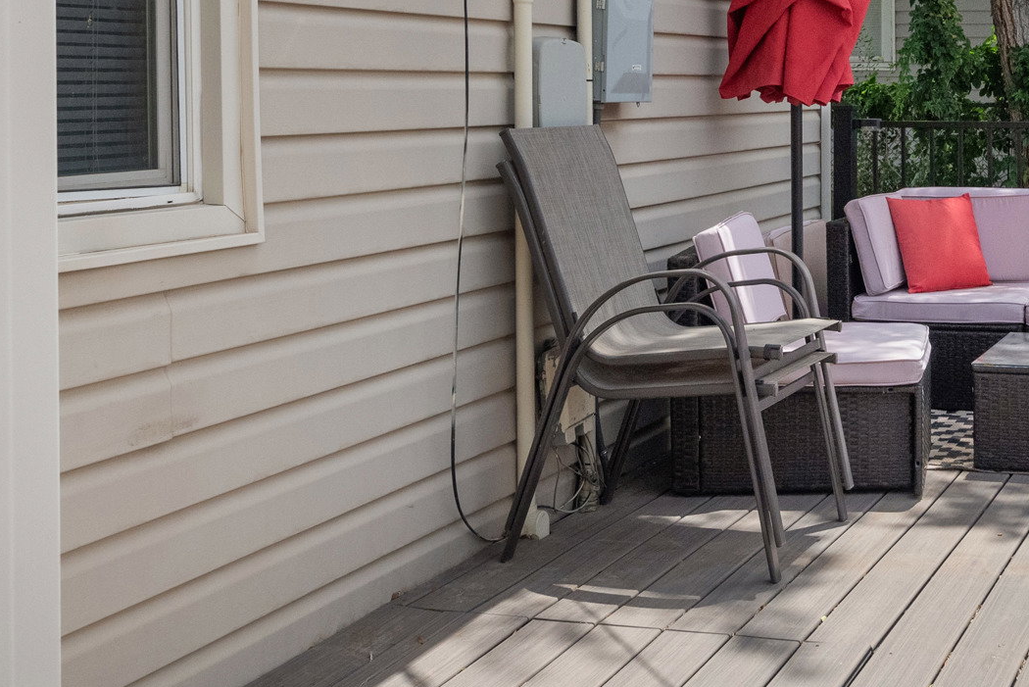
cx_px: 922
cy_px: 96
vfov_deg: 25.7
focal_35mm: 51
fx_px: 1464
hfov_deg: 36.4
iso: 1600
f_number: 8
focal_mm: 21.5
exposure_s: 1/1000
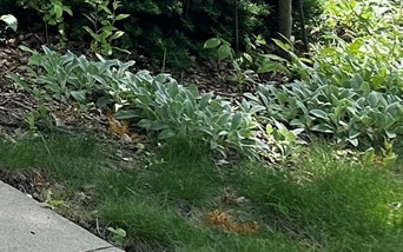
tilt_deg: +0.3
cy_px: -320
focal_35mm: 119
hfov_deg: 13.7
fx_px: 1307
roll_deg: +1.4
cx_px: -497
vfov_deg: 9.9
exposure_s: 1/1227
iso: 80
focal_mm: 6.86
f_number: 1.78
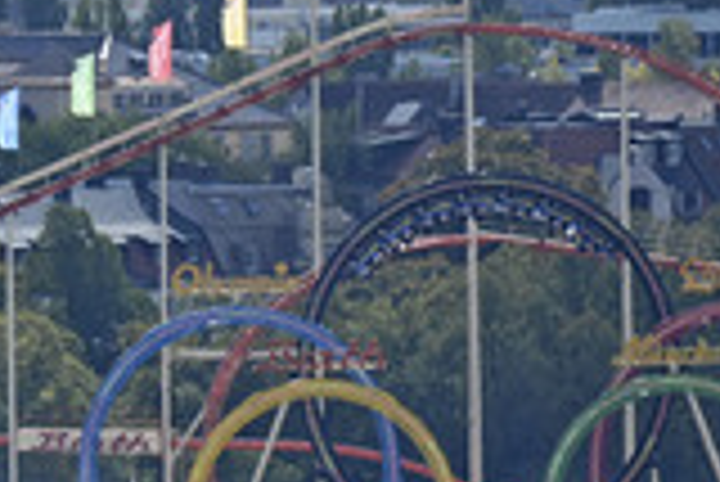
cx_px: 598
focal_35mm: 845
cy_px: 496
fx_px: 16915
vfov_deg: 1.6
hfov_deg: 2.4
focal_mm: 200
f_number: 6.3
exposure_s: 1/1000
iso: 200
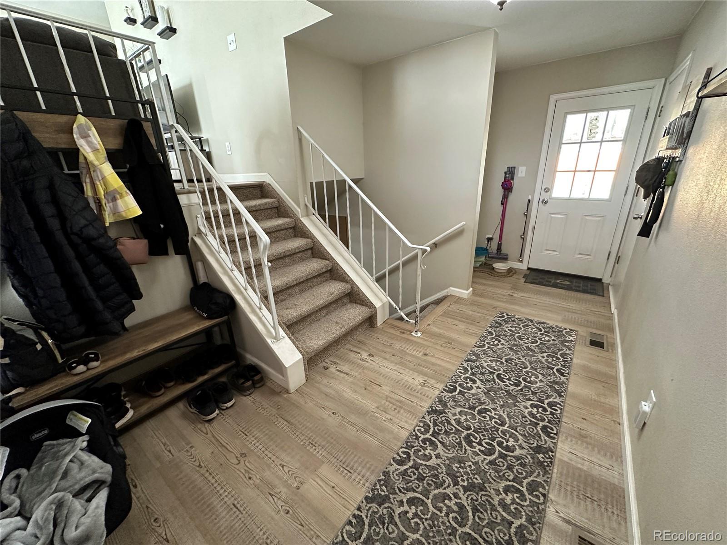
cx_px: 364
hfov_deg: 102.1
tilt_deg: -20.4
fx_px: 294
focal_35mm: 14
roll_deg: +1.4
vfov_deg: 85.7
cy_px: 272
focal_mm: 2.22
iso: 500
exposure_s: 1/60
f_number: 2.2
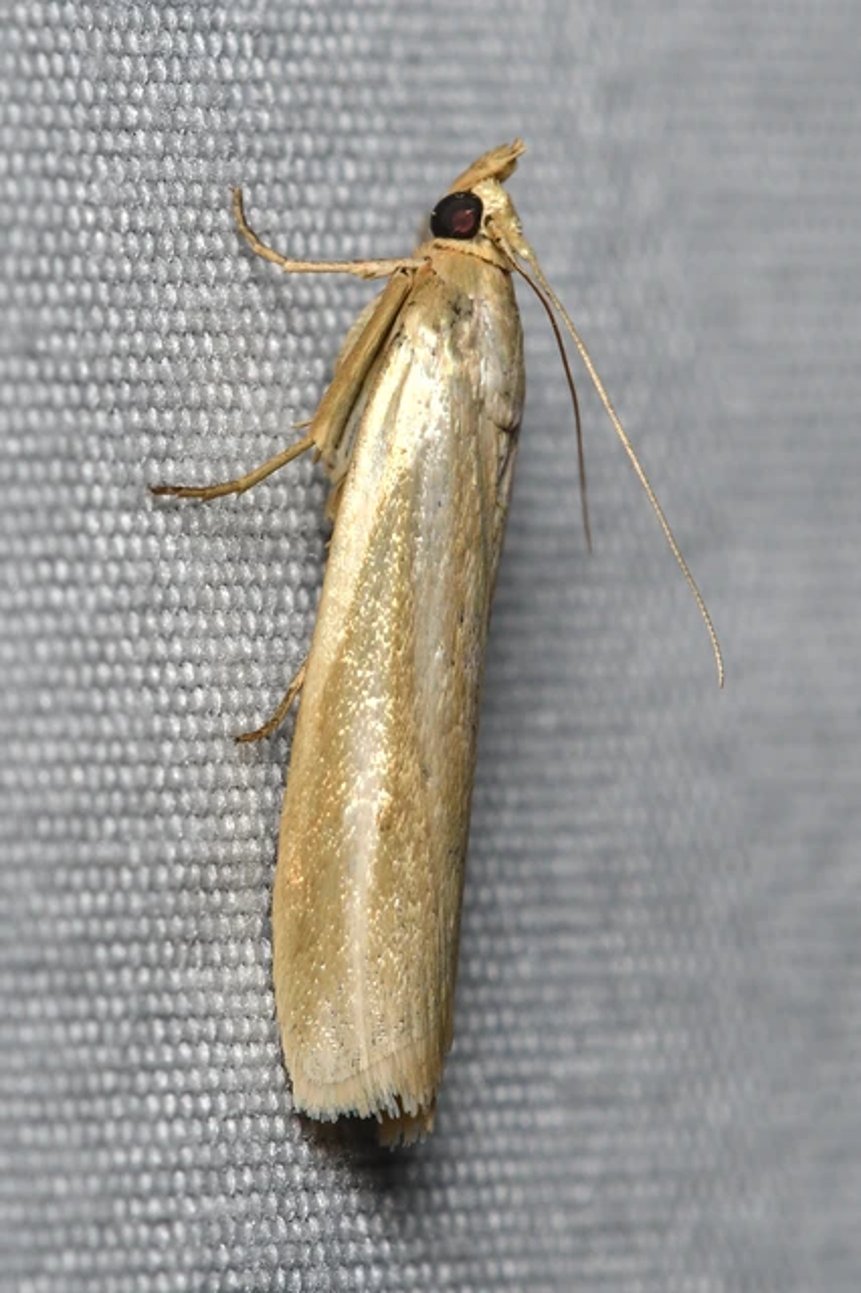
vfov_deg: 9.2
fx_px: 8080
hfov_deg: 6.1
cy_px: 646
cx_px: 430
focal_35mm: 225
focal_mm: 150
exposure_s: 1/250
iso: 100
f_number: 10
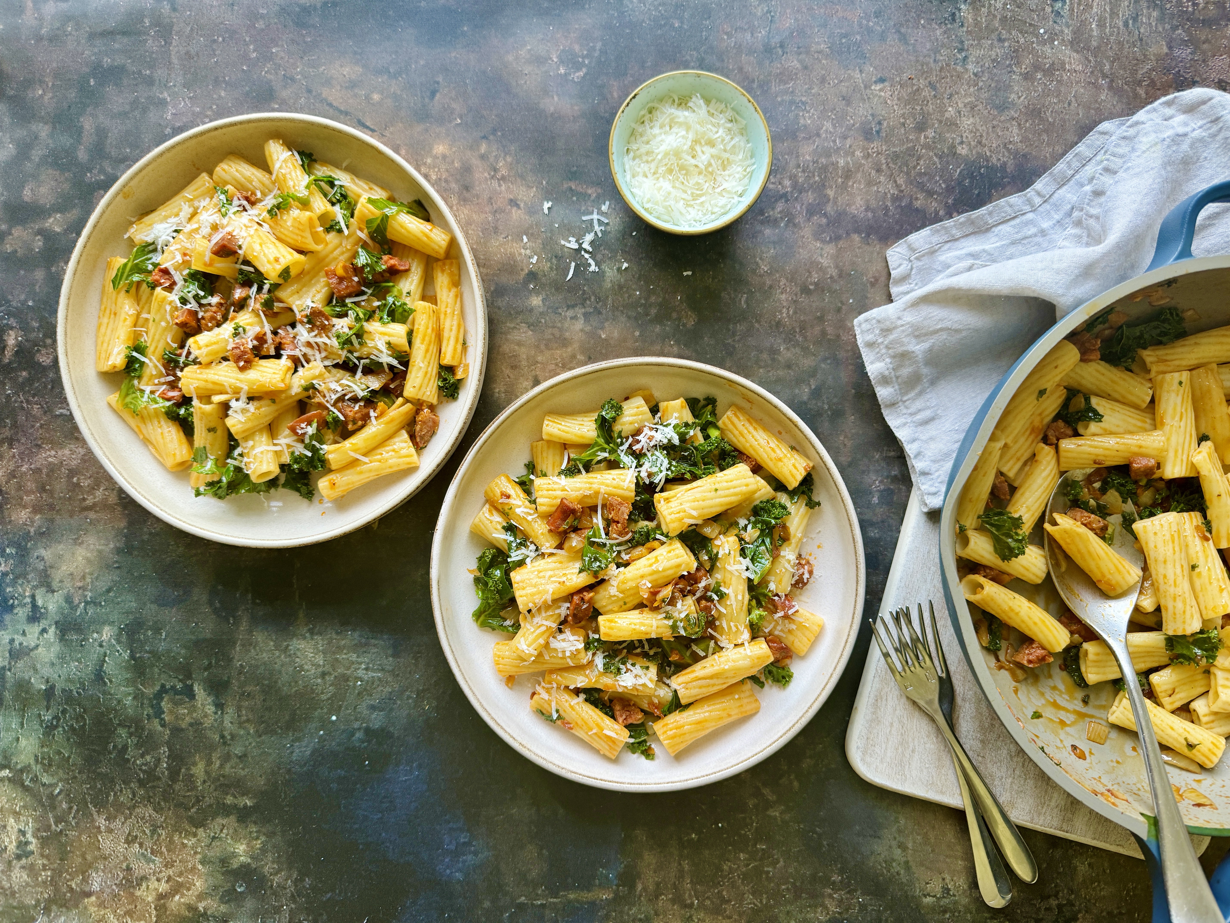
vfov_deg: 56.8
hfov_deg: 71.6
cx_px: 615
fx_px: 853
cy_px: 462
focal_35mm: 24
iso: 100
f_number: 1.78
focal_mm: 6.76
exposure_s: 1/100
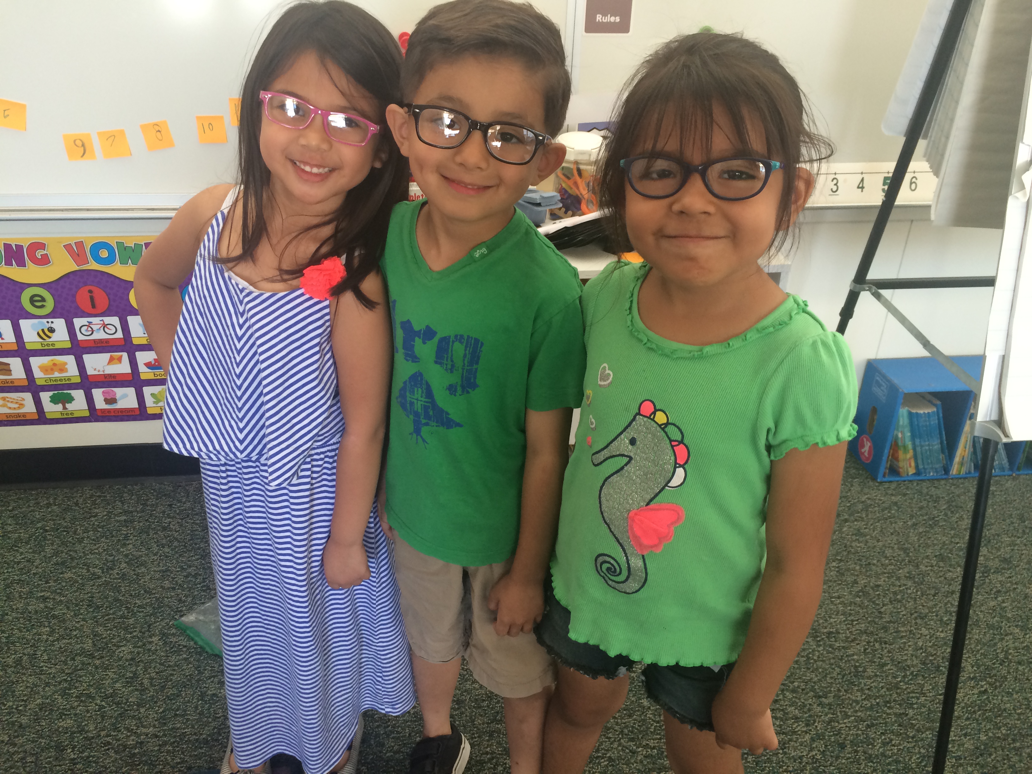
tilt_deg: -29.7
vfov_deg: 48.2
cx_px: 516
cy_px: 387
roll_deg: -2.0
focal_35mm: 29
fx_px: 865
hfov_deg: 61.7
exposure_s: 1/30
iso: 80
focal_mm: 4.15
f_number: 2.2
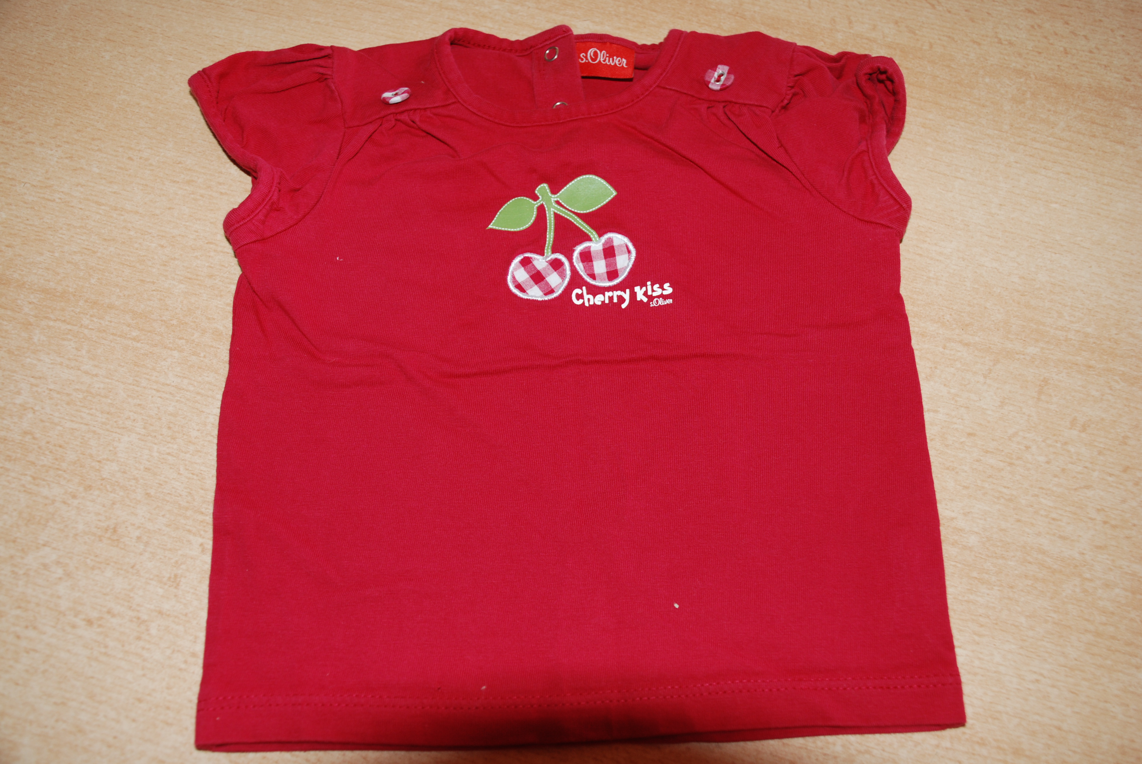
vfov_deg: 37.0
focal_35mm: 36
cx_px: 571
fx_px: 1143
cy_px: 382
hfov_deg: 53.1
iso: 200
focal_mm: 24
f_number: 4
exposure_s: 1/60
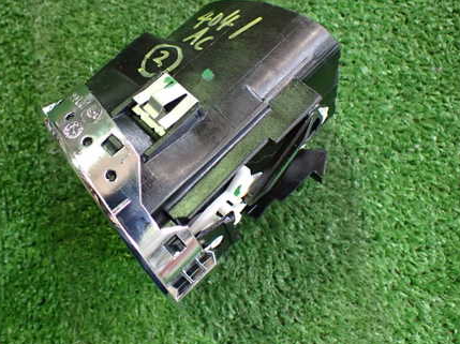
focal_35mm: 42
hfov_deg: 44.2
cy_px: 137
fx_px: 558
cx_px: 157
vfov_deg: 34.2
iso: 800
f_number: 2.3
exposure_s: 1/80
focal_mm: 5.4
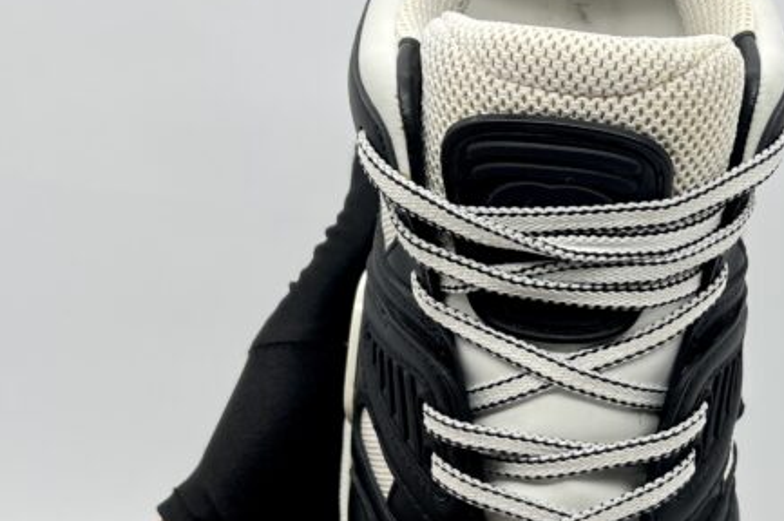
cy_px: 266
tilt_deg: -19.1
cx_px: 578
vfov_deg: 21.2
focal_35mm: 64
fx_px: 1393
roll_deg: +0.0
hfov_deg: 31.0
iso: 32
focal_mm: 5.7
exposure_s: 1/129
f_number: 1.5
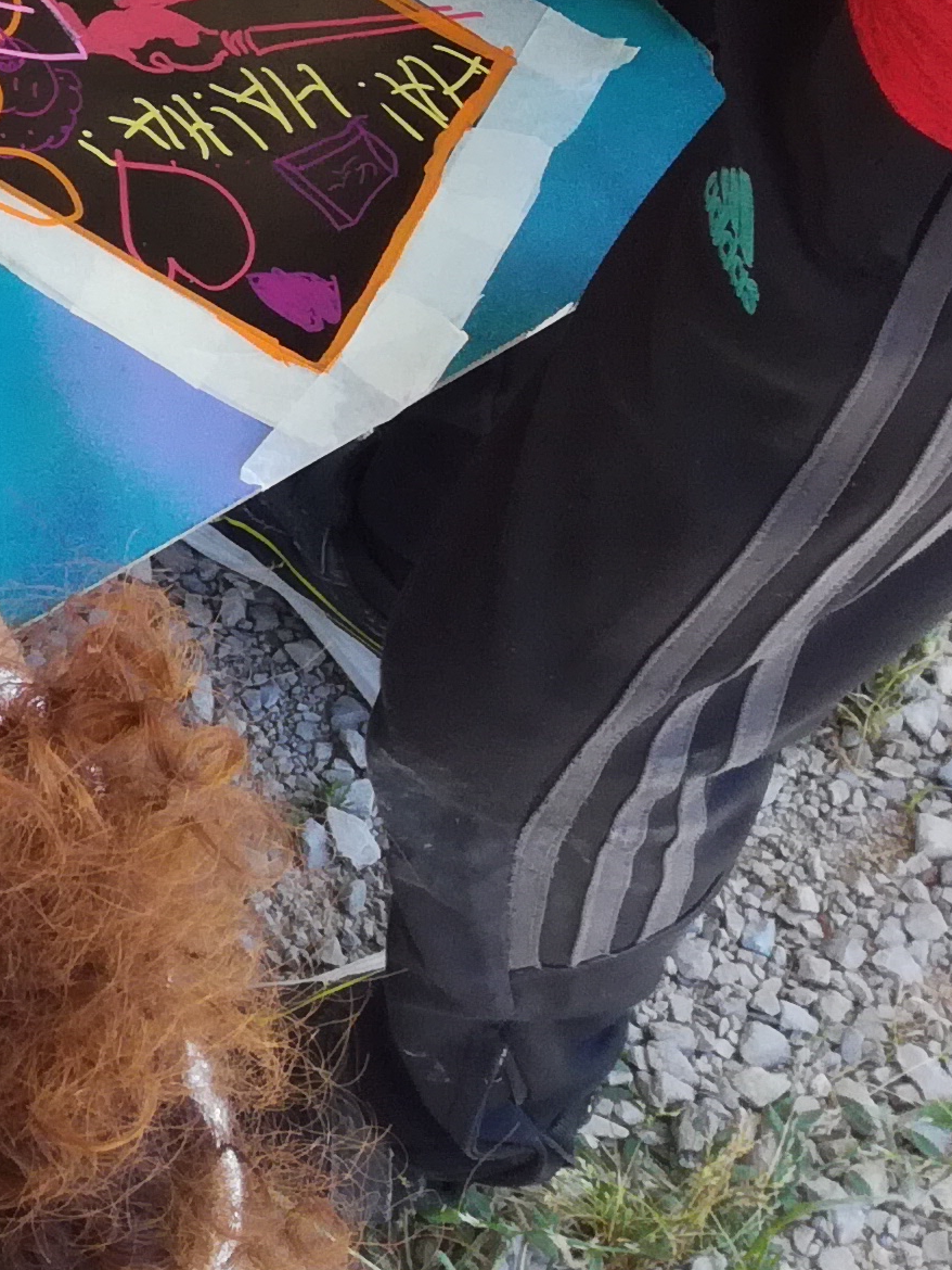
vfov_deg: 19.6
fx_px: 3519
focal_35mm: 96
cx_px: -1028
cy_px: -127
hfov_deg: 13.1
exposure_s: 1/156
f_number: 2
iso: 50
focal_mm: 3.79
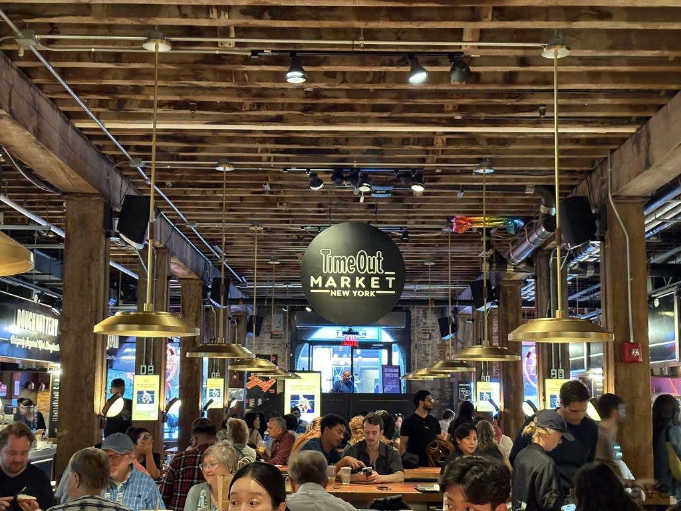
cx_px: 340
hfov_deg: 36.8
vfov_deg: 28.0
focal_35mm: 52
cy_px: 256
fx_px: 1023
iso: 400
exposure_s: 1/20
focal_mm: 5.96
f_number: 1.6
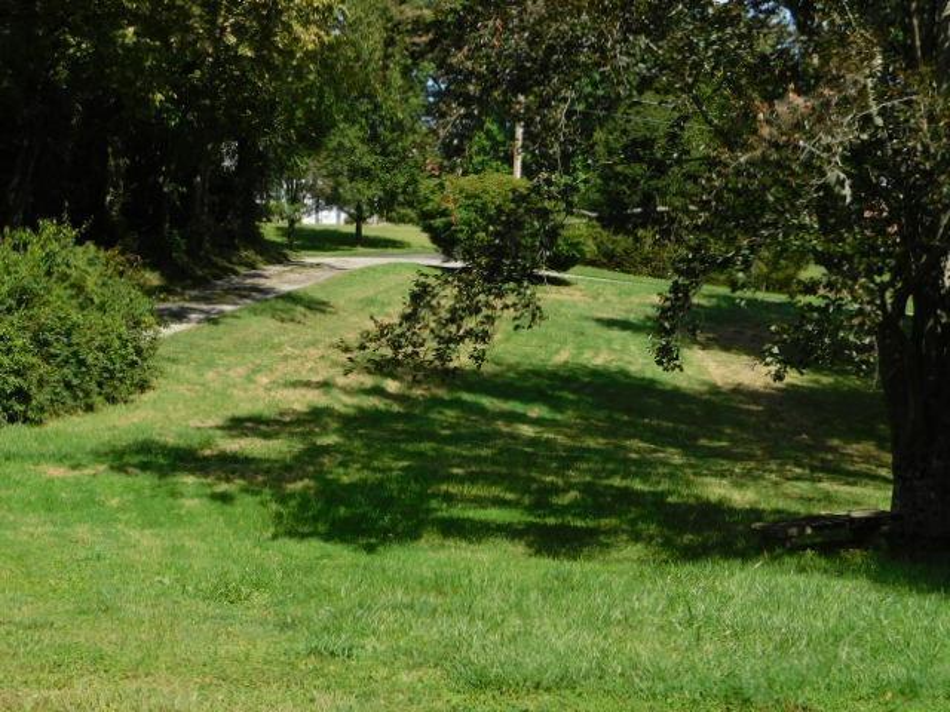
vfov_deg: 18.4
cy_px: 356
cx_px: 475
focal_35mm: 80
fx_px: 2196
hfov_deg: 24.4
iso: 125
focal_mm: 14.2
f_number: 4.4
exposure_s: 1/640
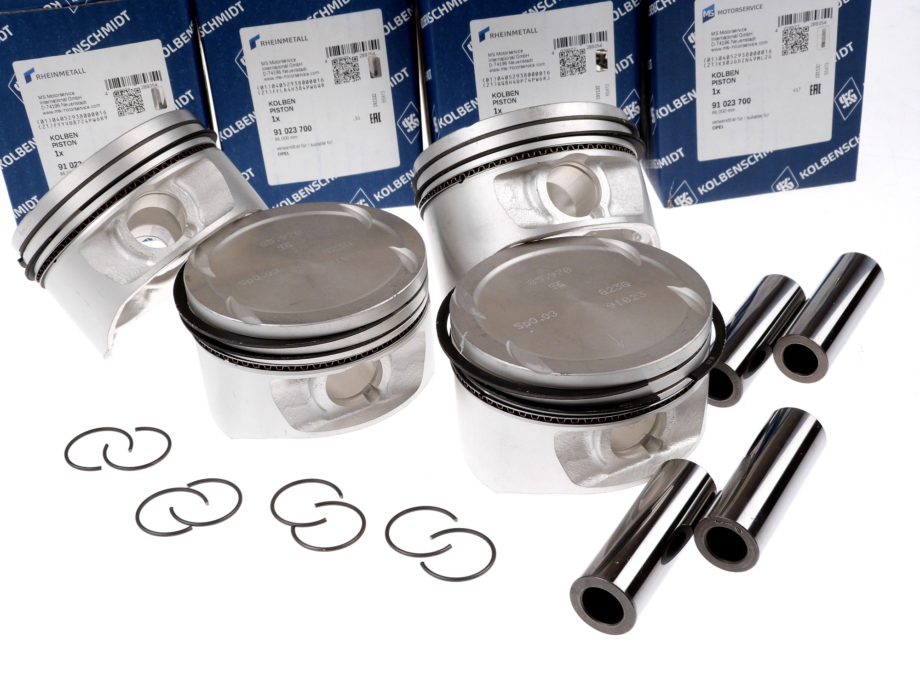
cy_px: 345
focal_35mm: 45
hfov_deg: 42.1
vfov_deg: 32.2
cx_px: 460
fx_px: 1196
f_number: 4
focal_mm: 8.1
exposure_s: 1/100
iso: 100
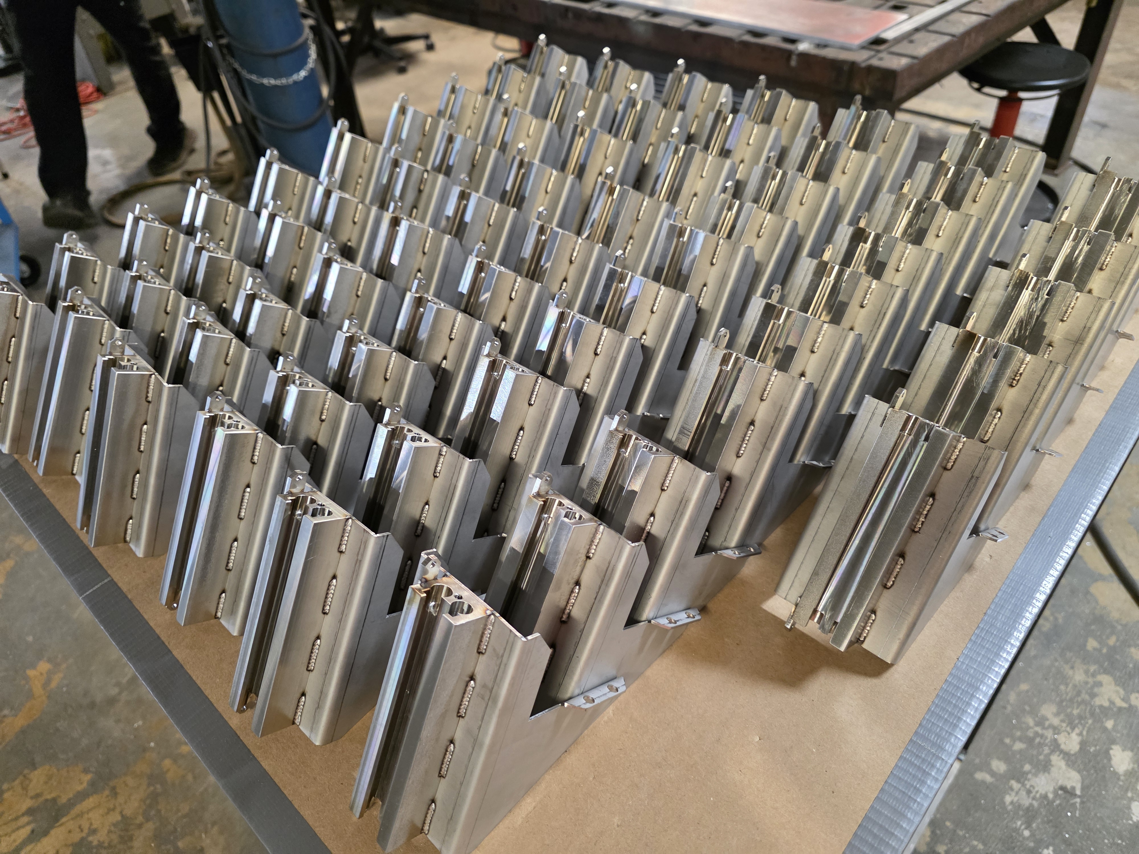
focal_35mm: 23
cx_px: 570
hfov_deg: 73.9
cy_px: 427
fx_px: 757
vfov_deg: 58.9
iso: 1600
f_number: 1.7
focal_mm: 6.3
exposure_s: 1/120
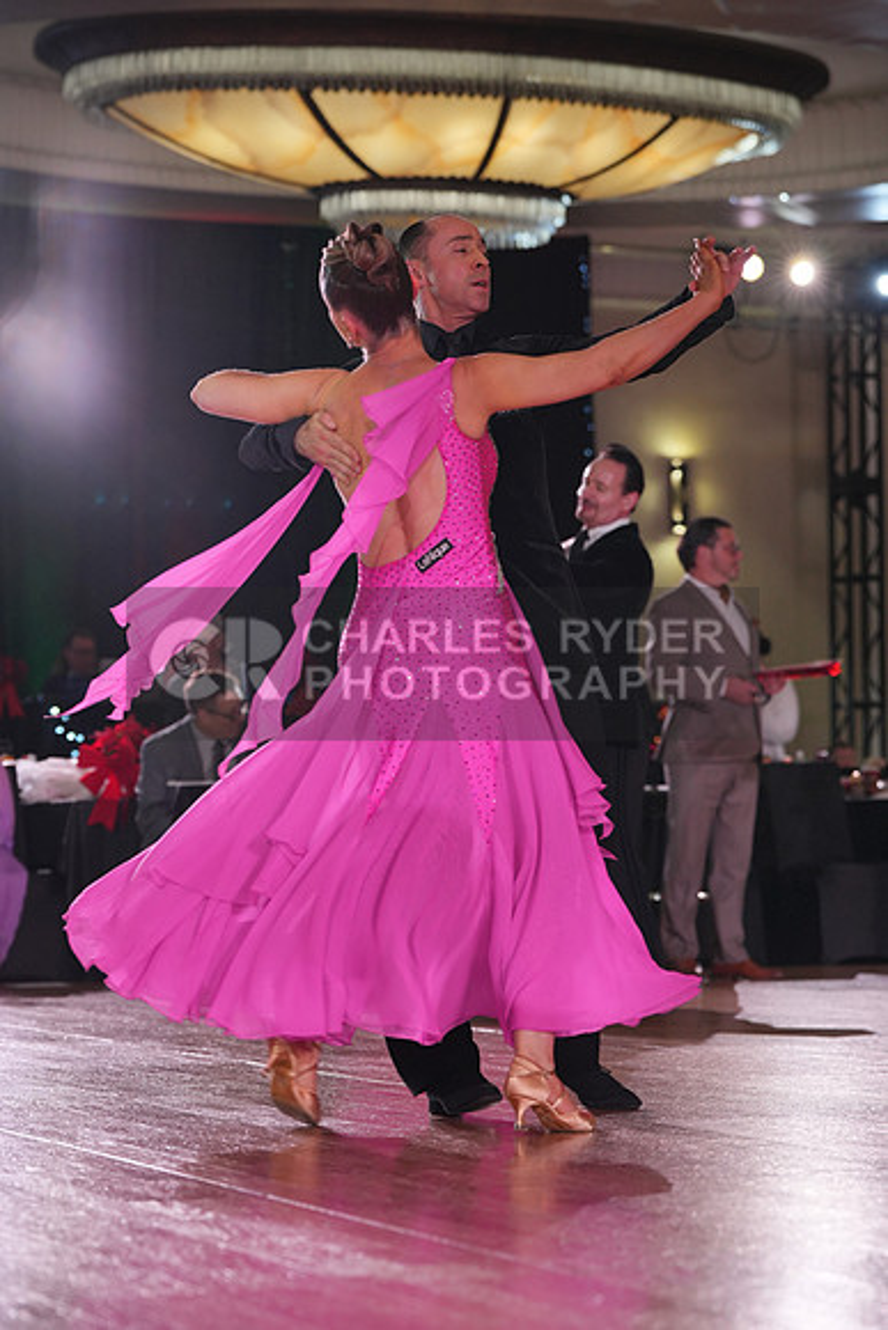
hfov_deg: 14.0
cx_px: 444
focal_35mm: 98
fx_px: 3624
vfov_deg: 20.8
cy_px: 665
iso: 1250
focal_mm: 98
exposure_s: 1/500
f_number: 4
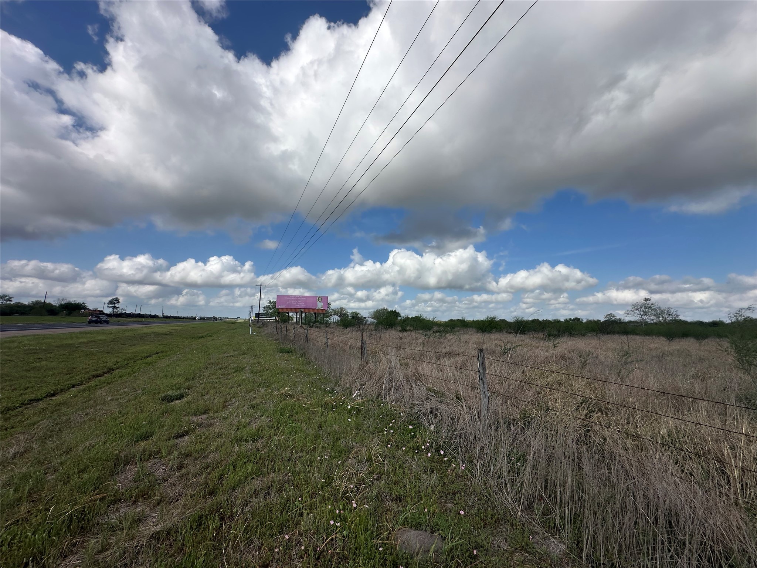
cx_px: 378
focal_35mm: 14
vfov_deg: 85.7
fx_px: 306
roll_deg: -1.8
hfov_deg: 102.1
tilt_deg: +7.1
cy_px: 284
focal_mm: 2.22
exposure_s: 1/3610
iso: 50
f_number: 2.2
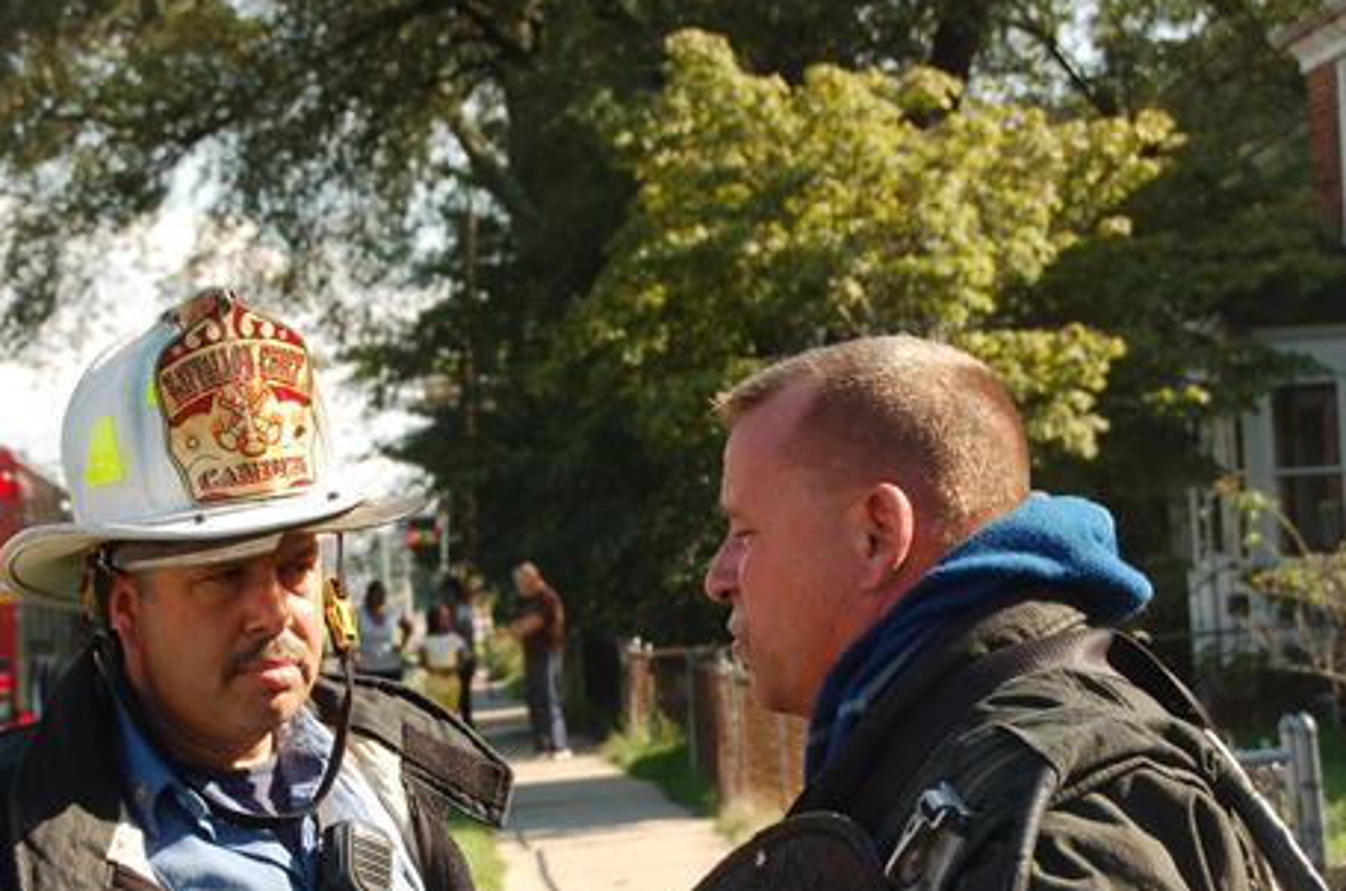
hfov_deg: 18.8
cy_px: 578
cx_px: 626
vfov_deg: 12.5
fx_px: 4054
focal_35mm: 109
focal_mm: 55
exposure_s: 1/200
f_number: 7.1
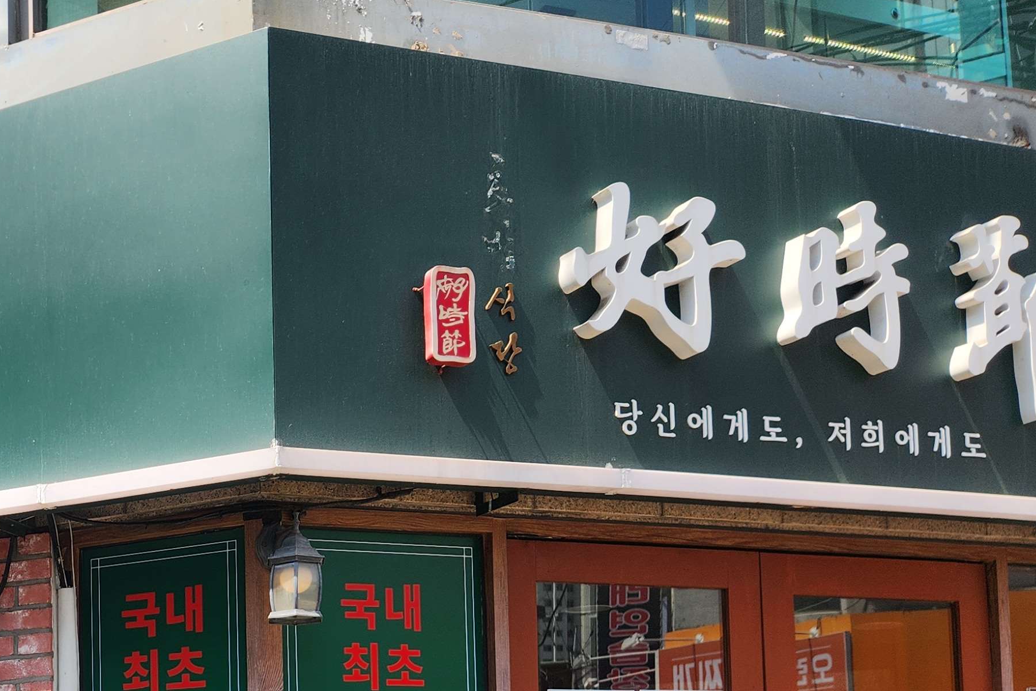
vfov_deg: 23.6
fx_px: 1525
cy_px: 803
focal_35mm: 53
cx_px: -18
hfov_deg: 34.0
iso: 20
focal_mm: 5.4
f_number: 1.8
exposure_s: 1/794
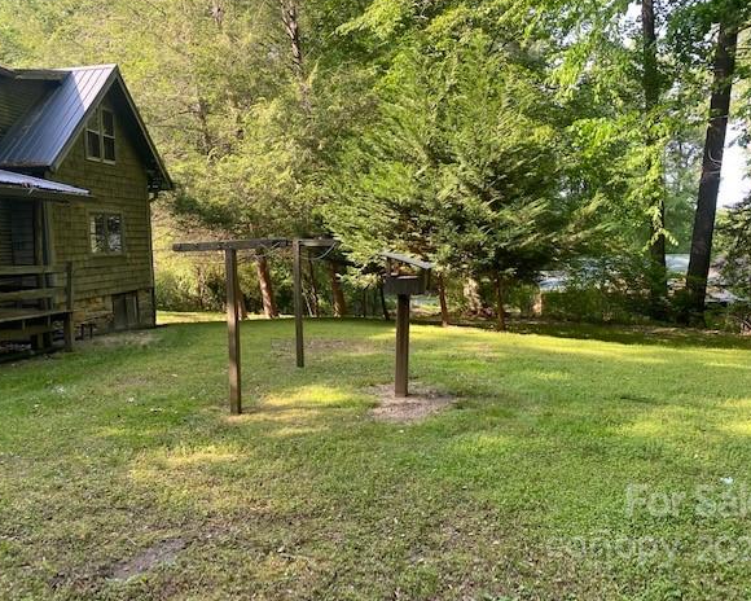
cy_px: 291
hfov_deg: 62.2
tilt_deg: -5.6
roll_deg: +0.3
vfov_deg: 51.5
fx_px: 622
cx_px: 374
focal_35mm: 28
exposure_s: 1/122
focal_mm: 4.25
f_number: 1.8
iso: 32
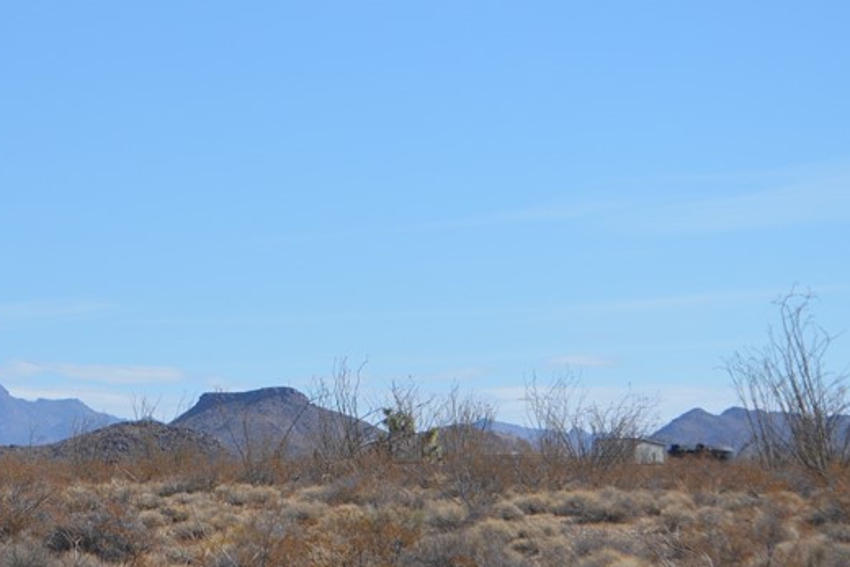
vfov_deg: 8.0
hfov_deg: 11.9
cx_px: 183
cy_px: 404
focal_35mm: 172
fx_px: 4063
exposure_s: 1/1600
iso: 400
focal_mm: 55
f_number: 7.1
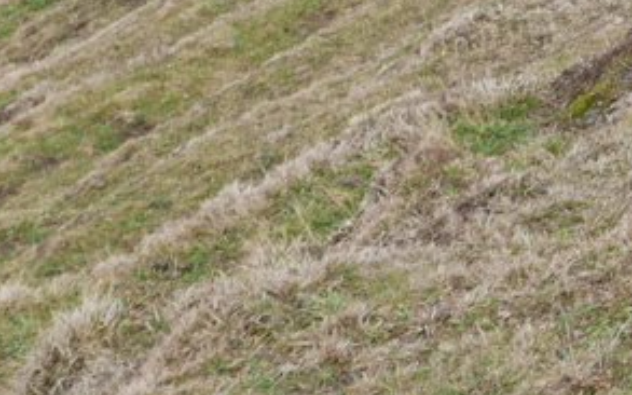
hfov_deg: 9.9
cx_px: 1023
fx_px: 3513
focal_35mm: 204
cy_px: -358
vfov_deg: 6.3
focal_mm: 22
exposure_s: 1/125
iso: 200
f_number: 5.6
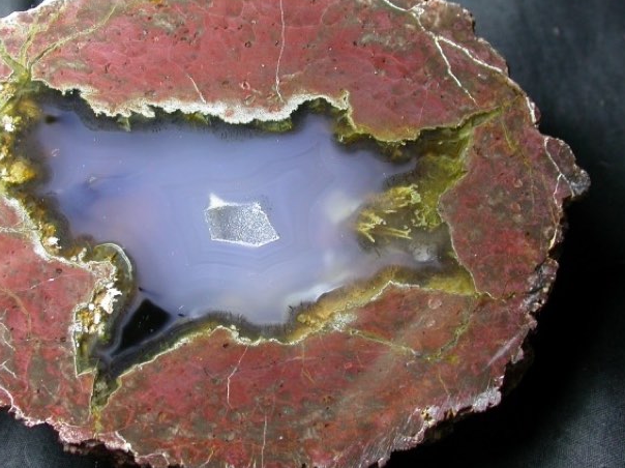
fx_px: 1028
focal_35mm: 57
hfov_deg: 33.7
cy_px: 218
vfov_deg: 25.6
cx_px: 242
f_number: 2.7
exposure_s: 1/25.3
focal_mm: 8.9
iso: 100
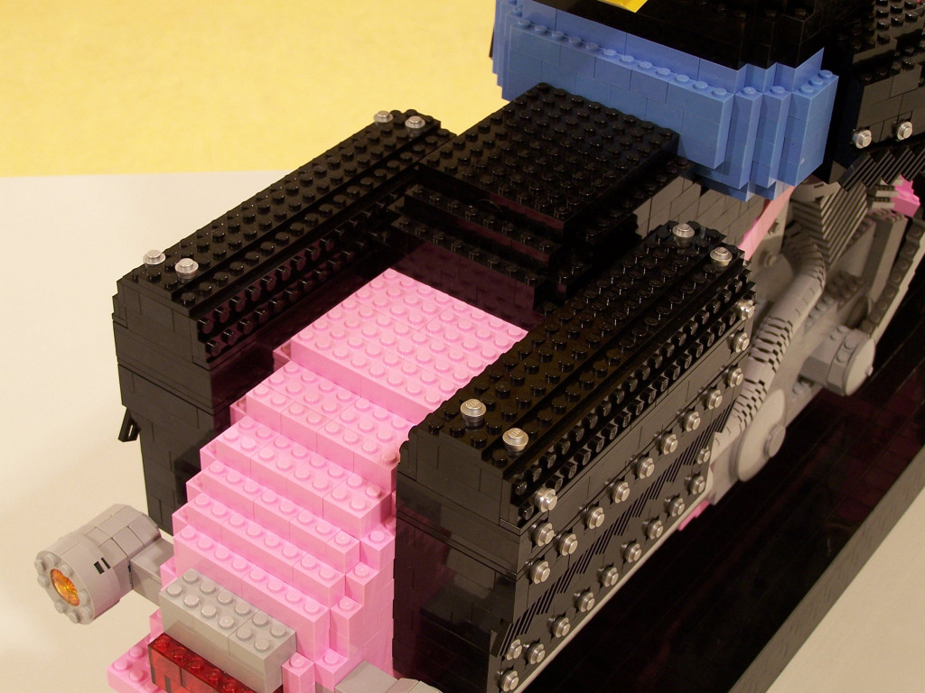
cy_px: 346
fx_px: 1710
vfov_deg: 22.9
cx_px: 462
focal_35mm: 64
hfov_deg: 30.3
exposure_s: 1/4
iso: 80
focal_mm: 10.7
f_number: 3.2
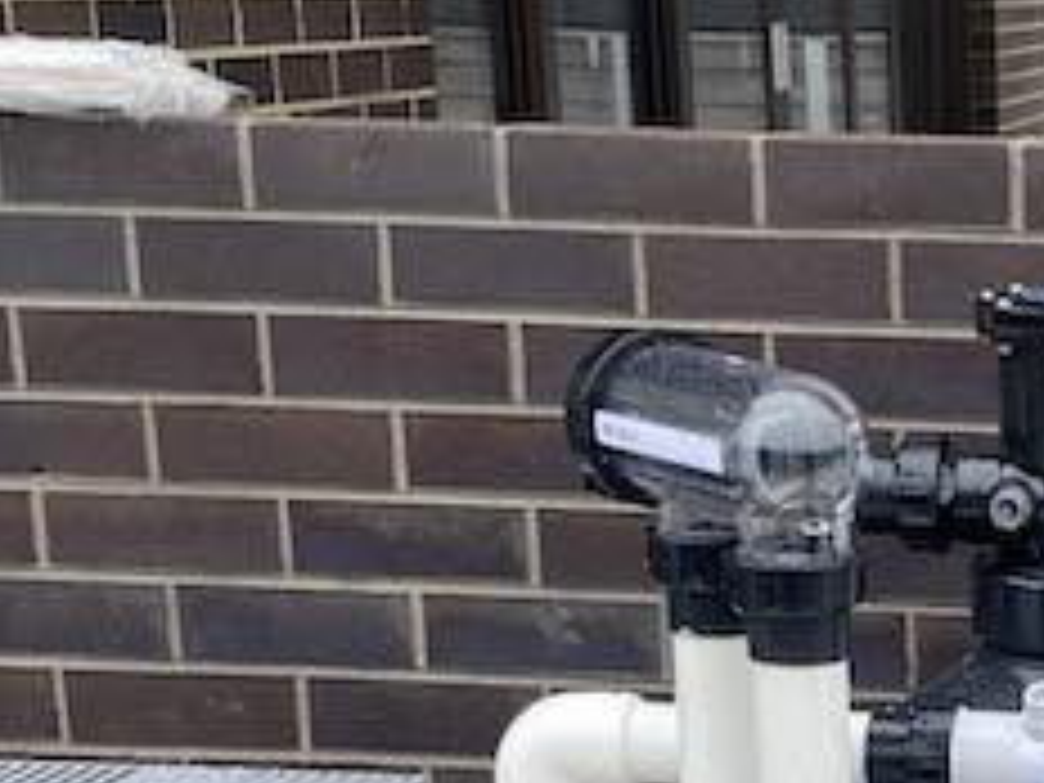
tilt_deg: -18.4
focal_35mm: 101
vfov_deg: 14.1
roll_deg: -1.1
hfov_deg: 18.1
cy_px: 974
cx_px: 1368
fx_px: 3046
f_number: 1.8
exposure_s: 1/209
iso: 32
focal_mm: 4.25
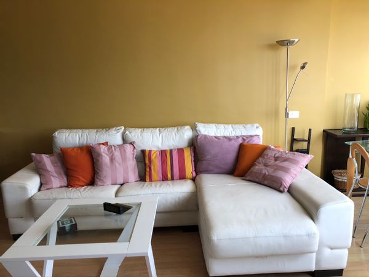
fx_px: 298
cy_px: 138
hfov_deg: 63.4
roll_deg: +0.0
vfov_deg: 49.7
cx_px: 184
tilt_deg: -7.9
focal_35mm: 28
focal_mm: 3.99
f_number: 1.8
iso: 32
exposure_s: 1/120
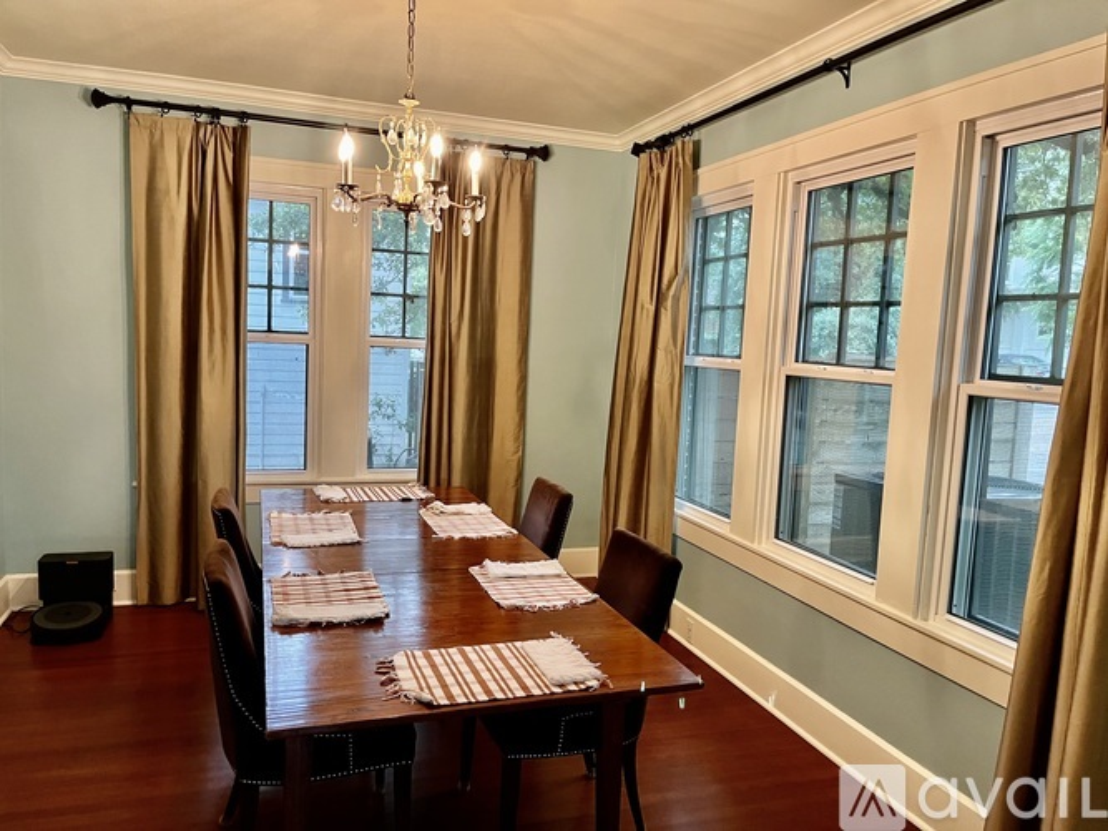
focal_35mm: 26
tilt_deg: -6.4
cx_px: 554
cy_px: 416
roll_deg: -2.7
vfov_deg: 53.0
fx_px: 832
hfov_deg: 67.3
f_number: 1.6
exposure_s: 1/60
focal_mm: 5.1
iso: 320
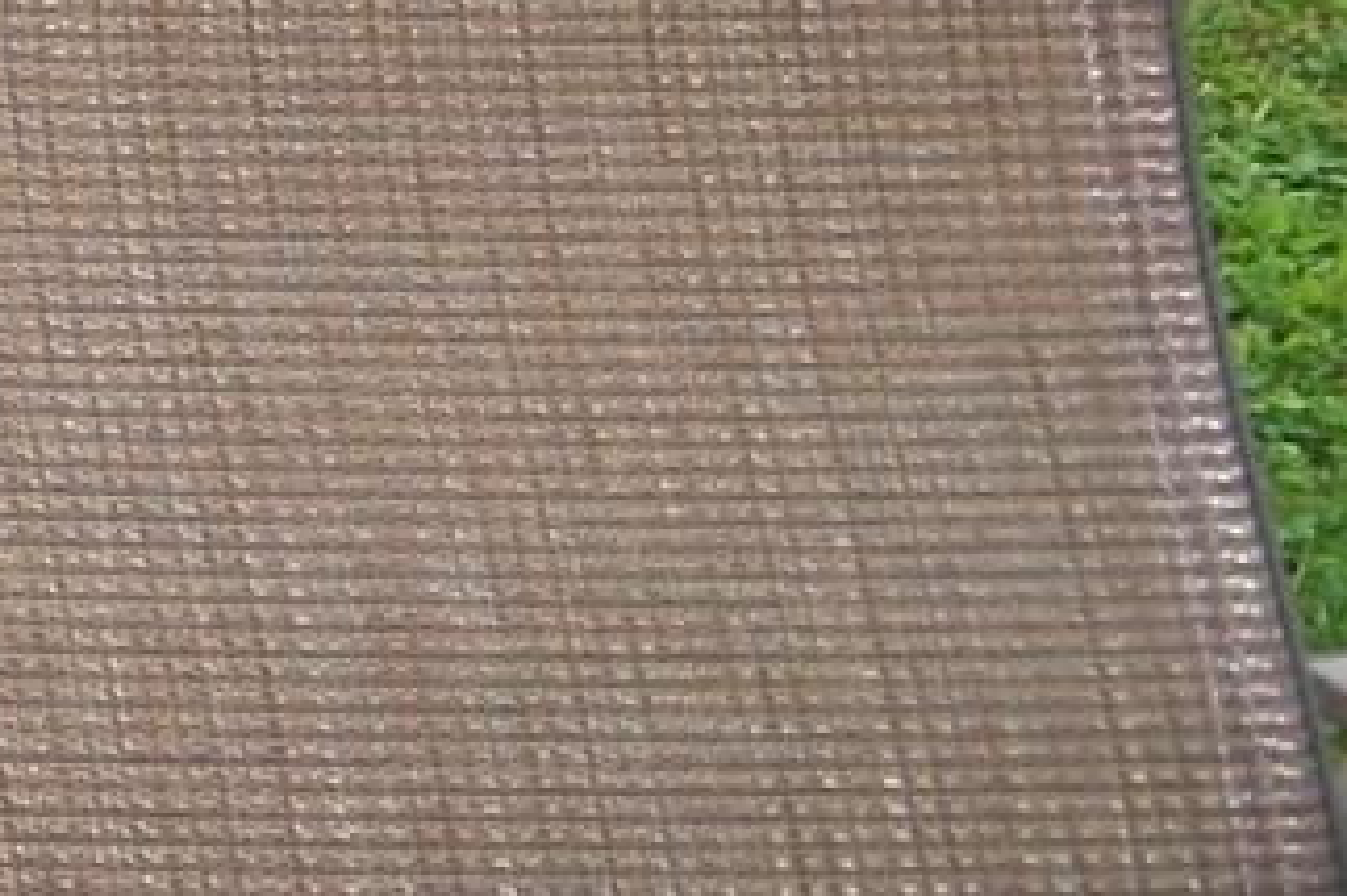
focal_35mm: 95
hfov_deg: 11.0
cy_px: -1673
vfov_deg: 10.7
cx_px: -2852
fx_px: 3553
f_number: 8
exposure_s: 1/200
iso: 100
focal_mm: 10
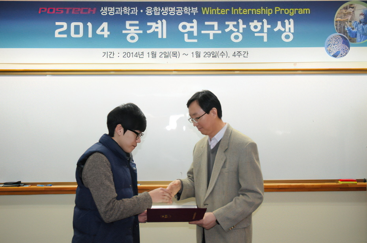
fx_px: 351
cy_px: 122
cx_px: 184
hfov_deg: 55.2
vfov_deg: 38.2
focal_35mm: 34
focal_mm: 23
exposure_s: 1/250
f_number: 3.5
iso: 2000
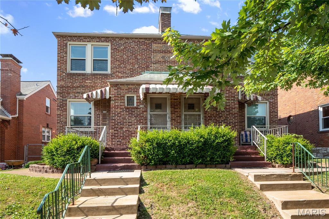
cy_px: 110
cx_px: 164
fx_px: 219
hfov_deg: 73.8
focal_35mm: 24
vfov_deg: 53.1
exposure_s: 1/250
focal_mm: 12
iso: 400
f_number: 8
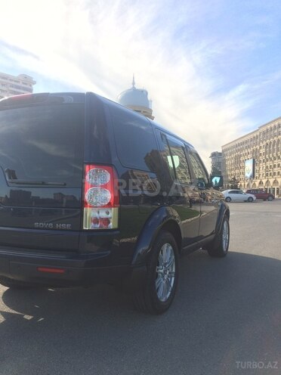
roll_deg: +0.0
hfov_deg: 48.2
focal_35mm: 29
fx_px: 314
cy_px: 188
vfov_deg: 61.7
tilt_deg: -0.7
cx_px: 140
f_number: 2.2
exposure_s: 1/760
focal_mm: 4.15
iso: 32
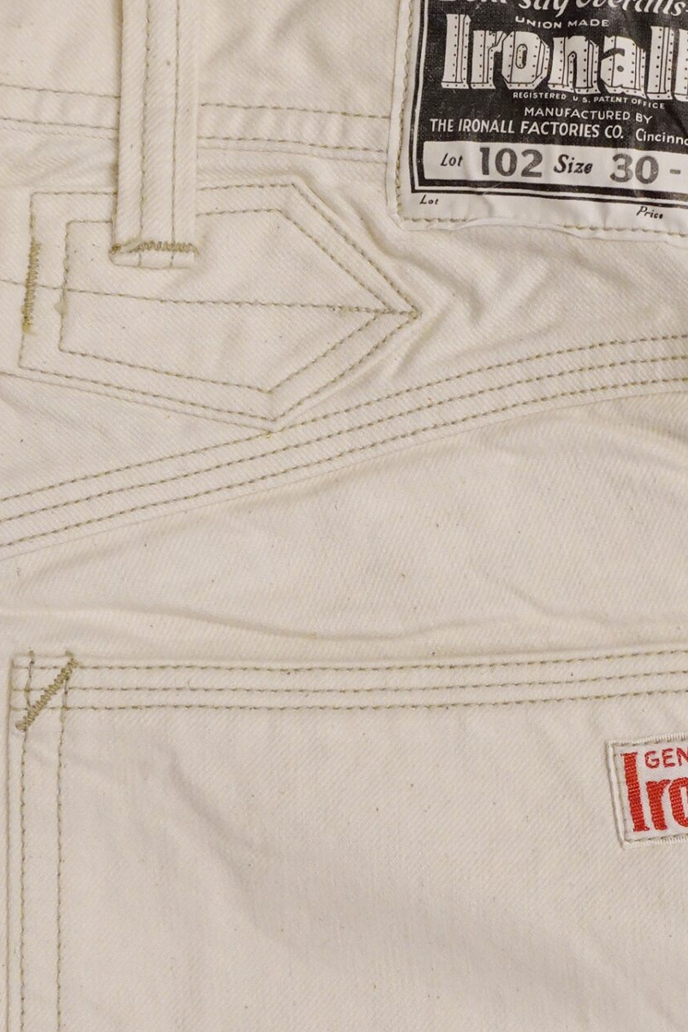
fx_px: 2722
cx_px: 546
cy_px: 744
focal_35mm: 95
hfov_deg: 14.3
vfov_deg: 21.3
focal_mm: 17.06
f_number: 5.6
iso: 1600
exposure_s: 1/50
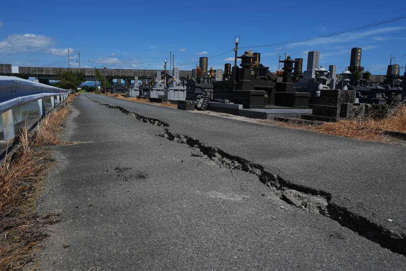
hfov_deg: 73.8
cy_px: 136
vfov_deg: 53.1
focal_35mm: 24
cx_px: 203
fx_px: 271
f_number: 8
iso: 100
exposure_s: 1/400
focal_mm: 16
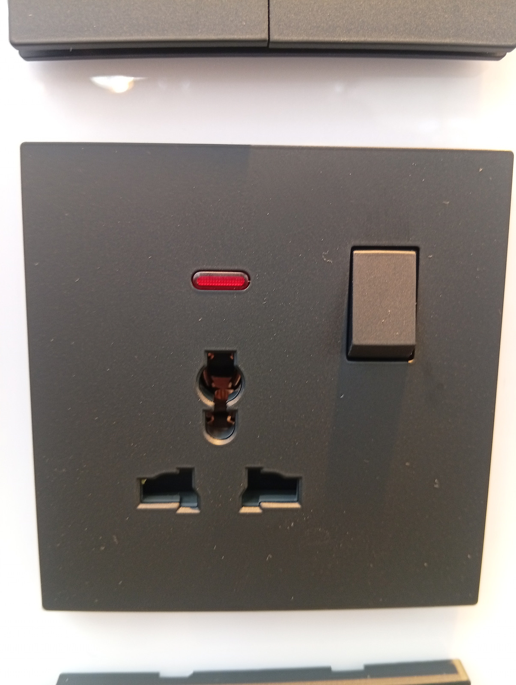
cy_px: 342
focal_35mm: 27
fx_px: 535
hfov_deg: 51.5
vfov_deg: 65.2
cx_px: 258
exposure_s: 1/50
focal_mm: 3.84
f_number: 1.8
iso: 139
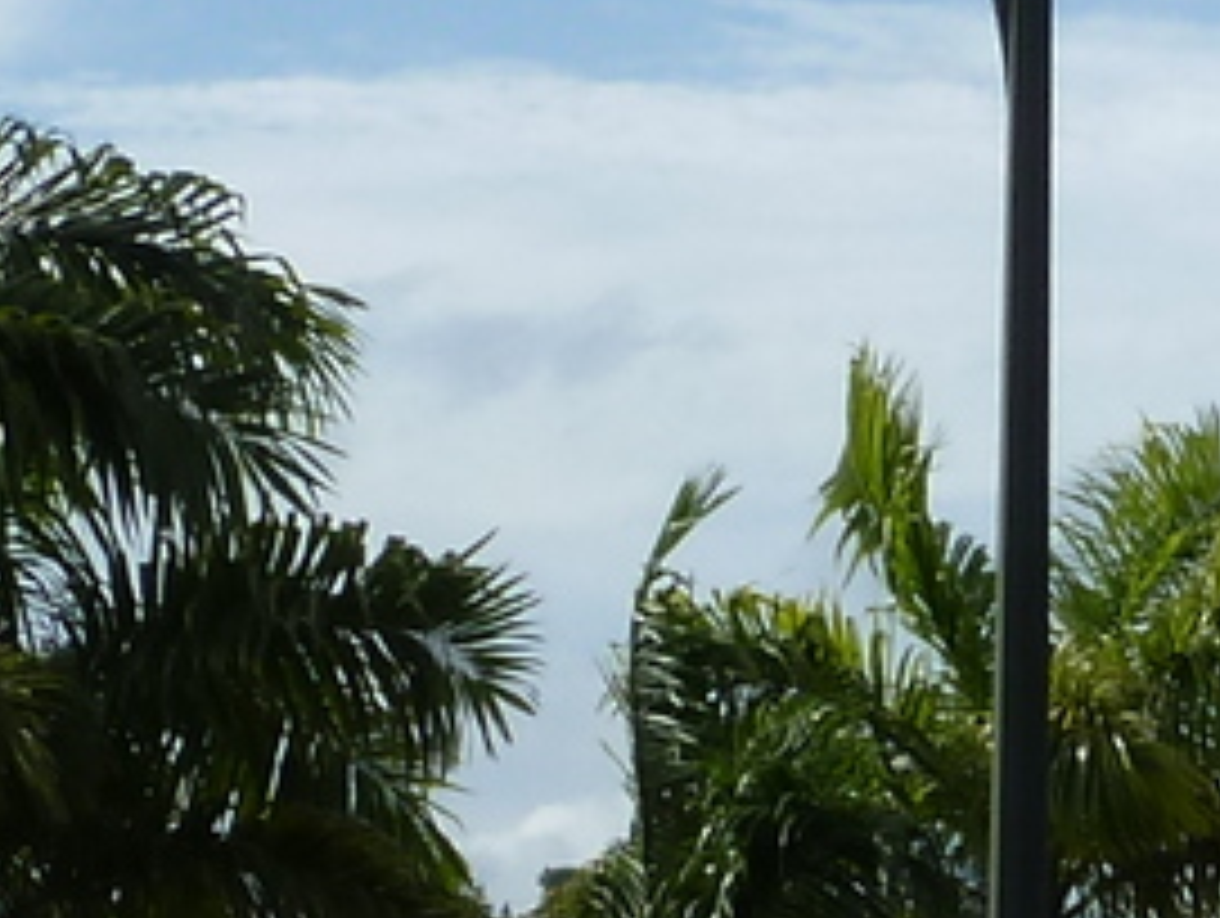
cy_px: 1112
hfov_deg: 6.7
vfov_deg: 5.2
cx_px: 2553
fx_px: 9987
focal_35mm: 283
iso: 80
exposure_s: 1/400
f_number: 5.6
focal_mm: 7.9
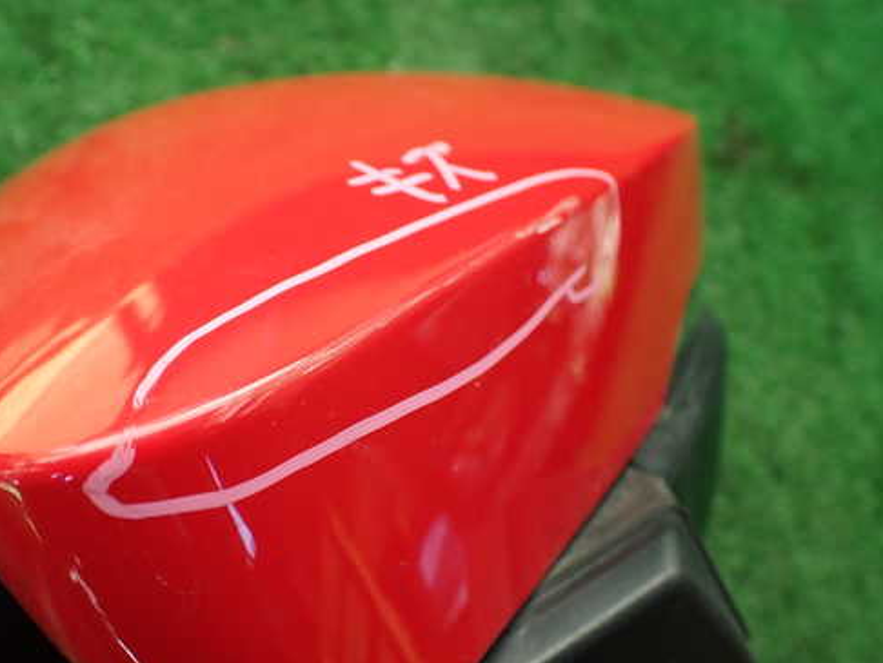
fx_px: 944
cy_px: 320
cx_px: 392
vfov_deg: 38.7
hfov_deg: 50.0
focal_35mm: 37
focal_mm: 5.4
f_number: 2.3
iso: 125
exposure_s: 1/125
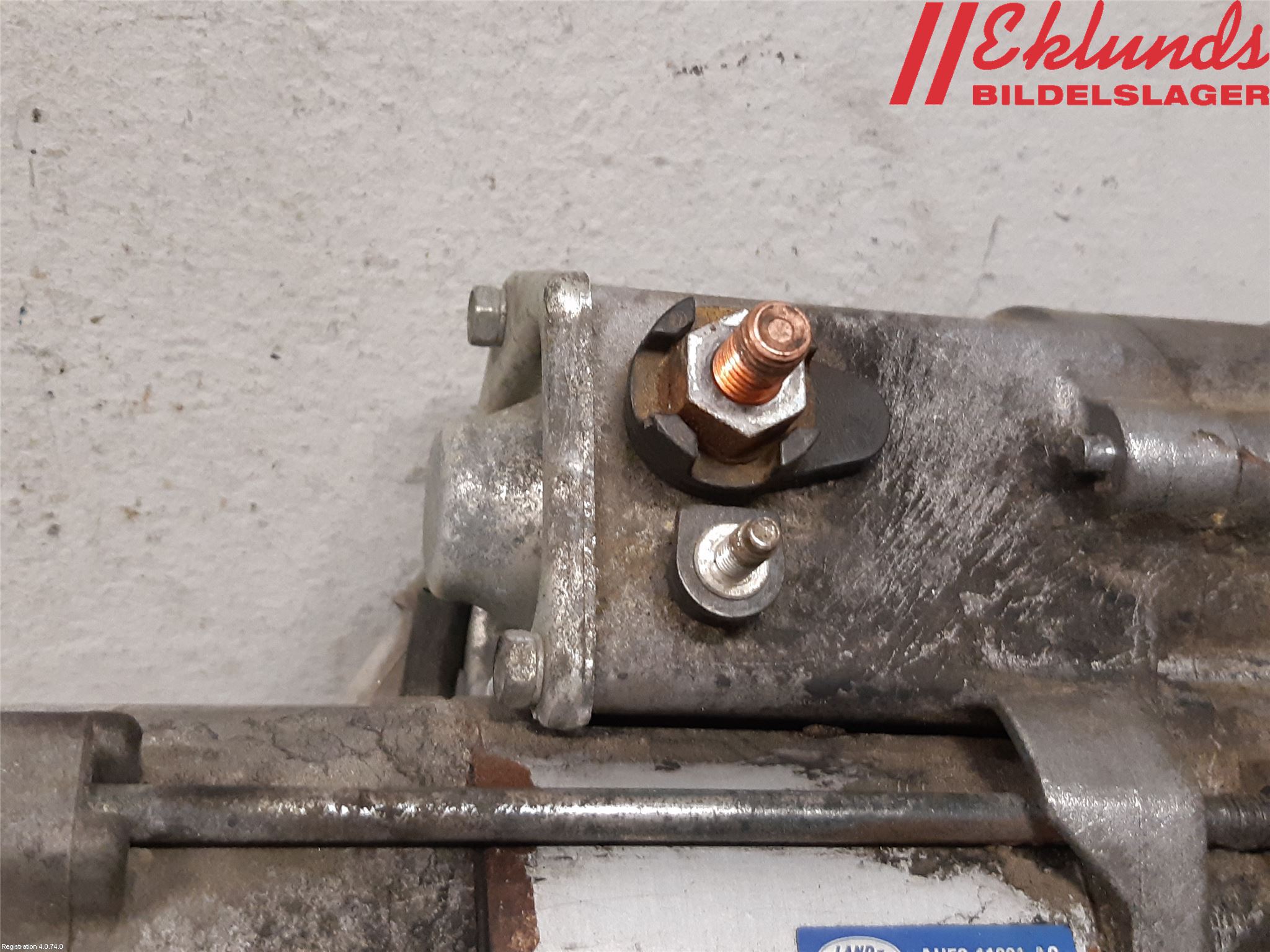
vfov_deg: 53.1
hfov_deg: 67.3
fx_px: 954
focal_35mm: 26
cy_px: 476
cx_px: 635
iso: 250
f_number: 1.7
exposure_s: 1/50
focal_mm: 3.93
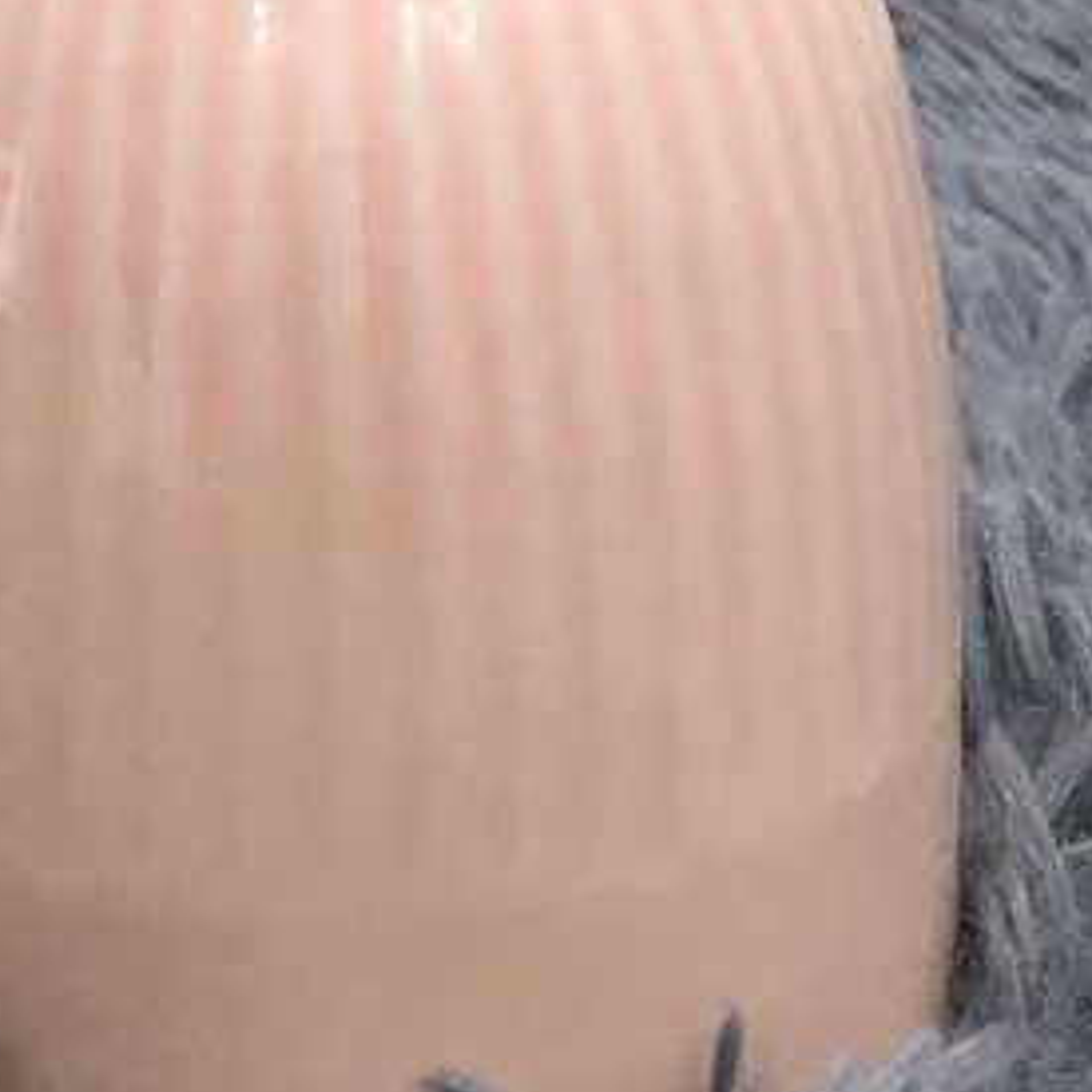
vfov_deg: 14.8
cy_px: -369
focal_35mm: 112
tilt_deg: -10.7
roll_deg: -0.5
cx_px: 357
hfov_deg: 15.5
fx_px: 3997
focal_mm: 4.15
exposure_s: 1/33
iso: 80
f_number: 2.2
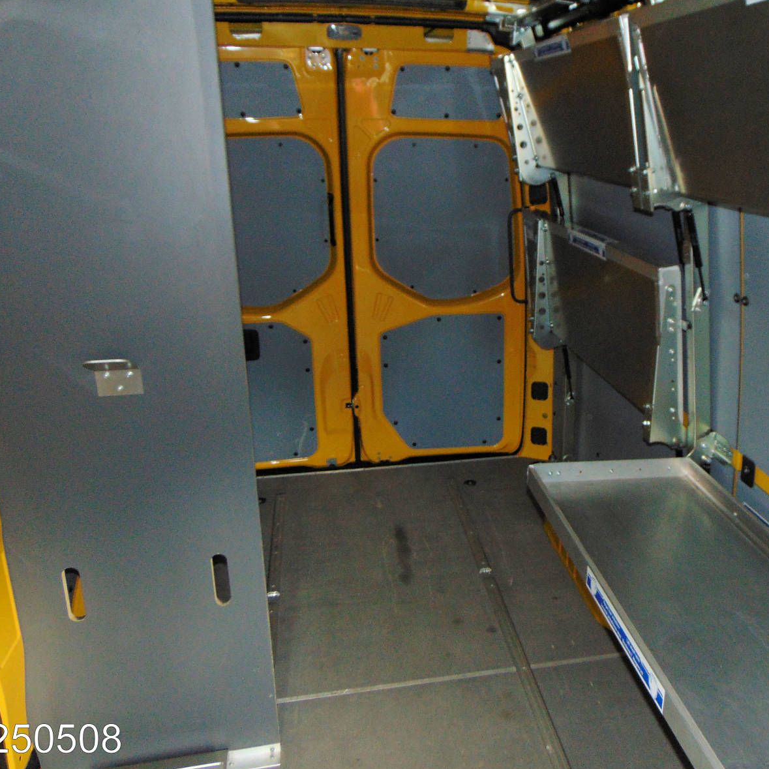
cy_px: 380
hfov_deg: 53.4
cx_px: 485
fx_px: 754
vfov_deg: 54.0
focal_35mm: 30
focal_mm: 4.5
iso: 200
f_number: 3
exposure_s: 1/30
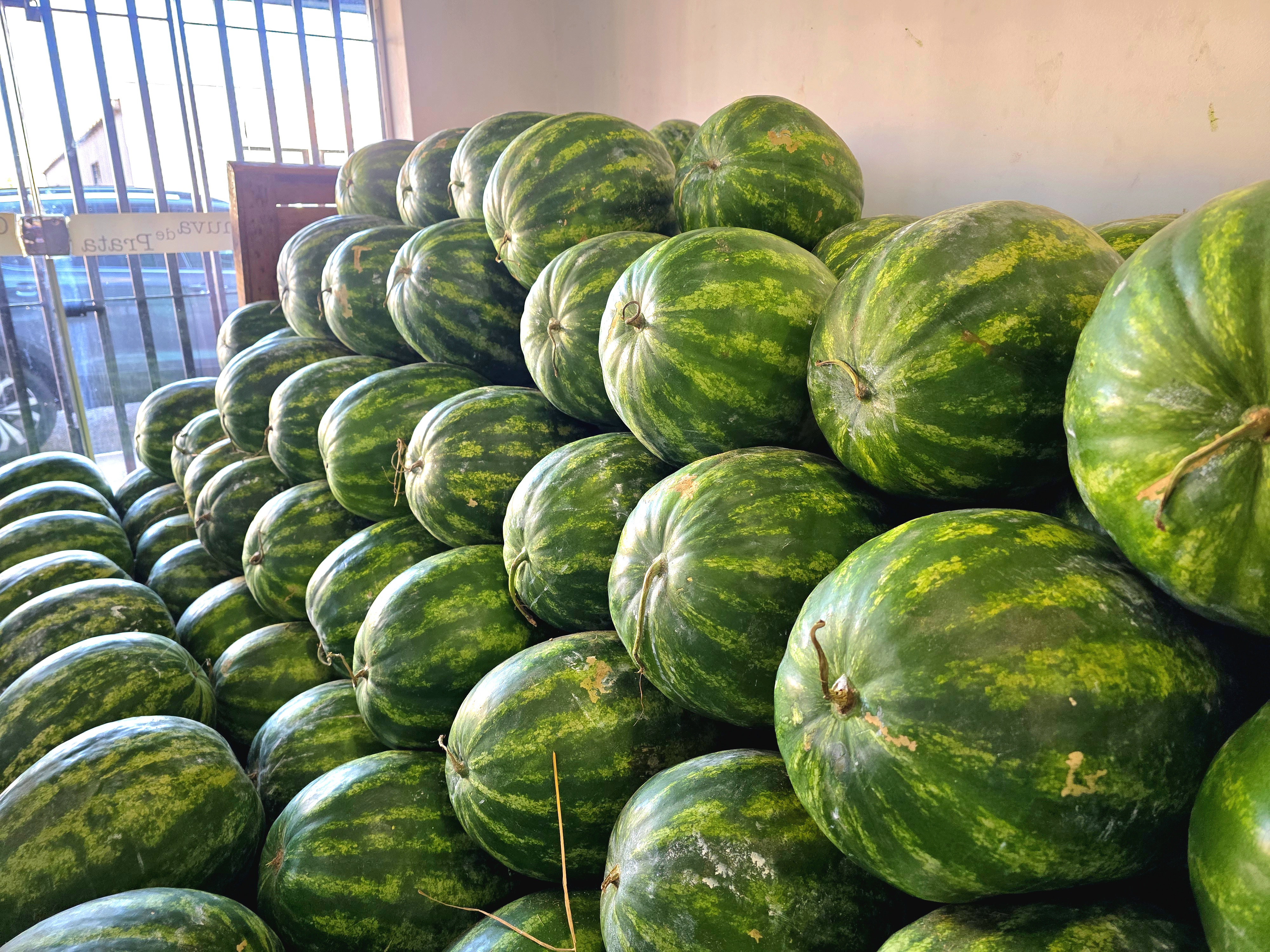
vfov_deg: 58.9
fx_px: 844
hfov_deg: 73.9
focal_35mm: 23
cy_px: 476
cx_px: 635
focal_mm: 6.3
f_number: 1.7
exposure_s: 1/120
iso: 250
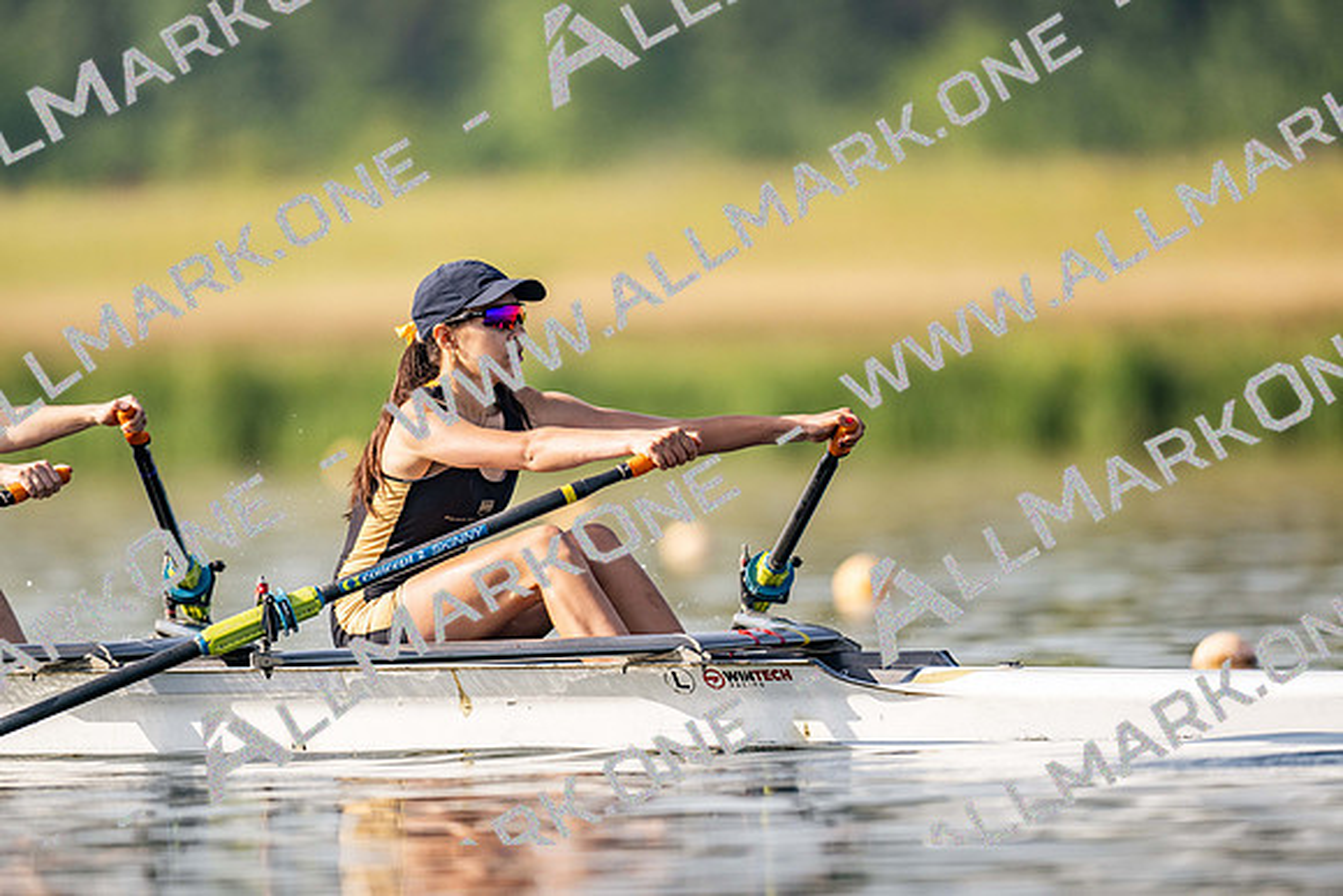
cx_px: 672
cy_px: 448
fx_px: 22388
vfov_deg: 2.3
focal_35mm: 600
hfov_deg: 3.4
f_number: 4
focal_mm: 600
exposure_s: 1/2500
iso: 200
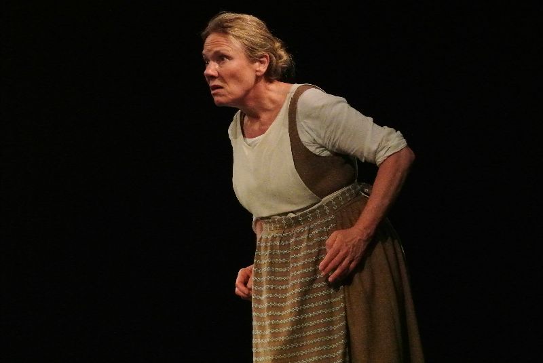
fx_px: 2506
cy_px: 182
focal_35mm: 166
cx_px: 272
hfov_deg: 12.4
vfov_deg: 8.3
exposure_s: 1/100
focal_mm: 61.6
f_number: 4.5
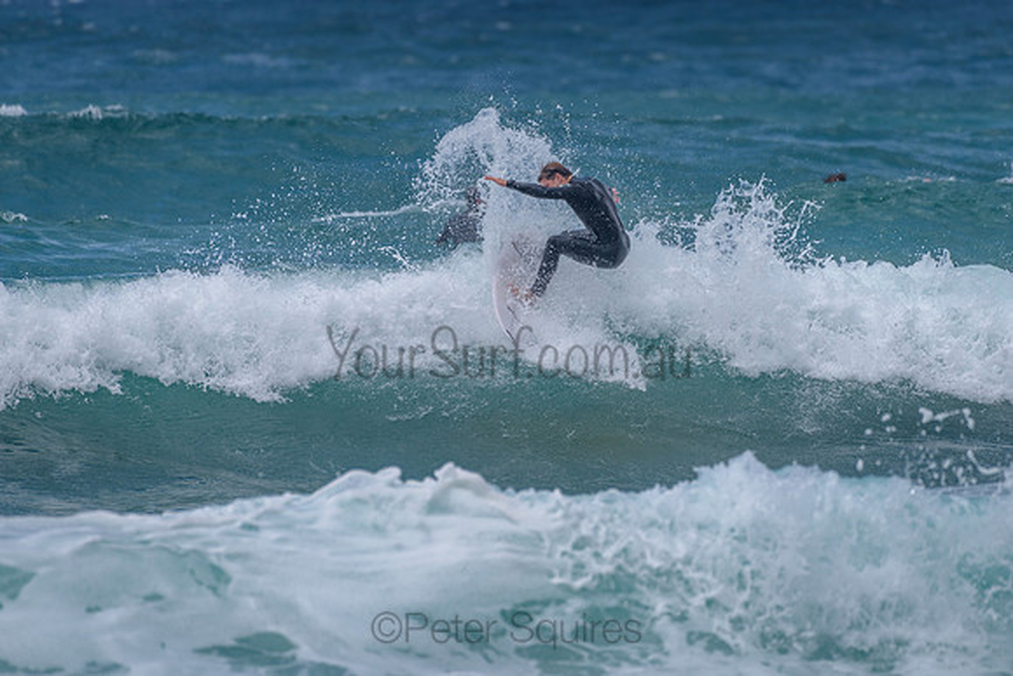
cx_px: 564
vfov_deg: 2.2
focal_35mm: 637
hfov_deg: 3.2
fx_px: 17935
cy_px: 245
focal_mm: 500
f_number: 5.6
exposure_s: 1/2000
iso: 125
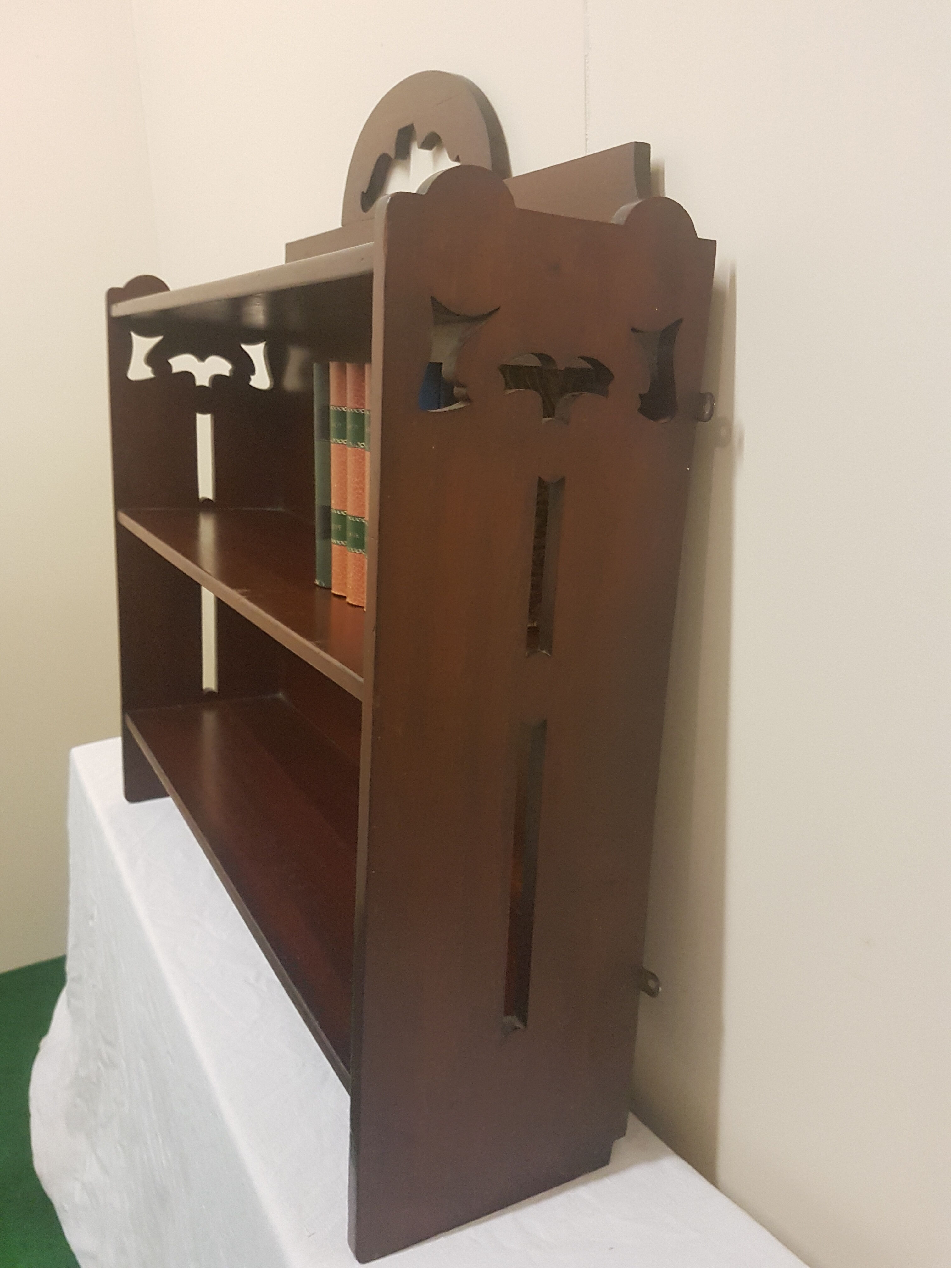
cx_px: 476
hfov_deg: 53.1
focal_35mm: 26
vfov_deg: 67.3
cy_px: 634
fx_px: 952
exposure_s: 1/25
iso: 250
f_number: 1.7
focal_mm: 4.2
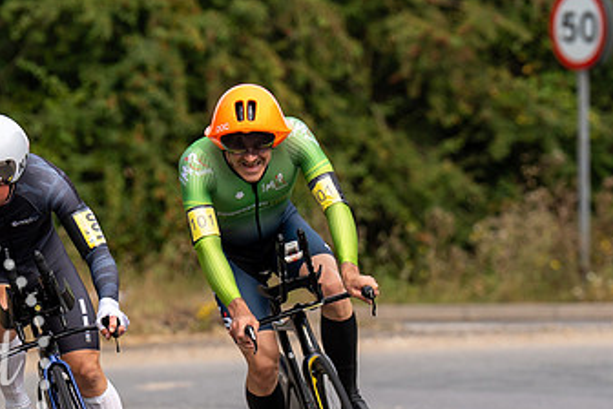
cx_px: 49
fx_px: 8922
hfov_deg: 3.9
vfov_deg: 2.6
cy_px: 282
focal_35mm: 524
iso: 200
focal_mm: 164
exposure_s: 1/1000
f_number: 4
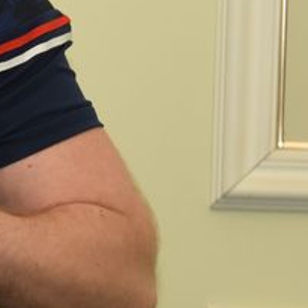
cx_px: -569
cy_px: 115
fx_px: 4550
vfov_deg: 3.9
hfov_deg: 3.8
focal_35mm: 452
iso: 1000
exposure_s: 1/200
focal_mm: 78
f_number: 4
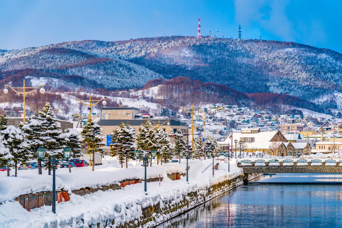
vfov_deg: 11.2
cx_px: 171
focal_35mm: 122
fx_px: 1159
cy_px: 114
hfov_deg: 16.8
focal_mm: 122
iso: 100
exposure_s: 1/200
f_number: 6.3
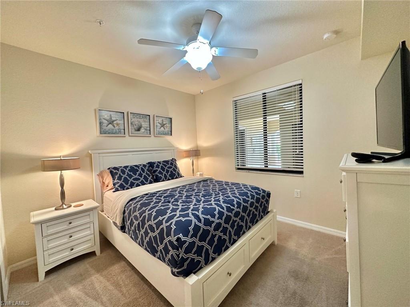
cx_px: 205
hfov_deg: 102.1
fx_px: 166
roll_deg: +2.6
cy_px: 154
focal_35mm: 14
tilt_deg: -3.2
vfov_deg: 85.7
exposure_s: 1/120
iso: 320
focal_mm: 2.22
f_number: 2.2
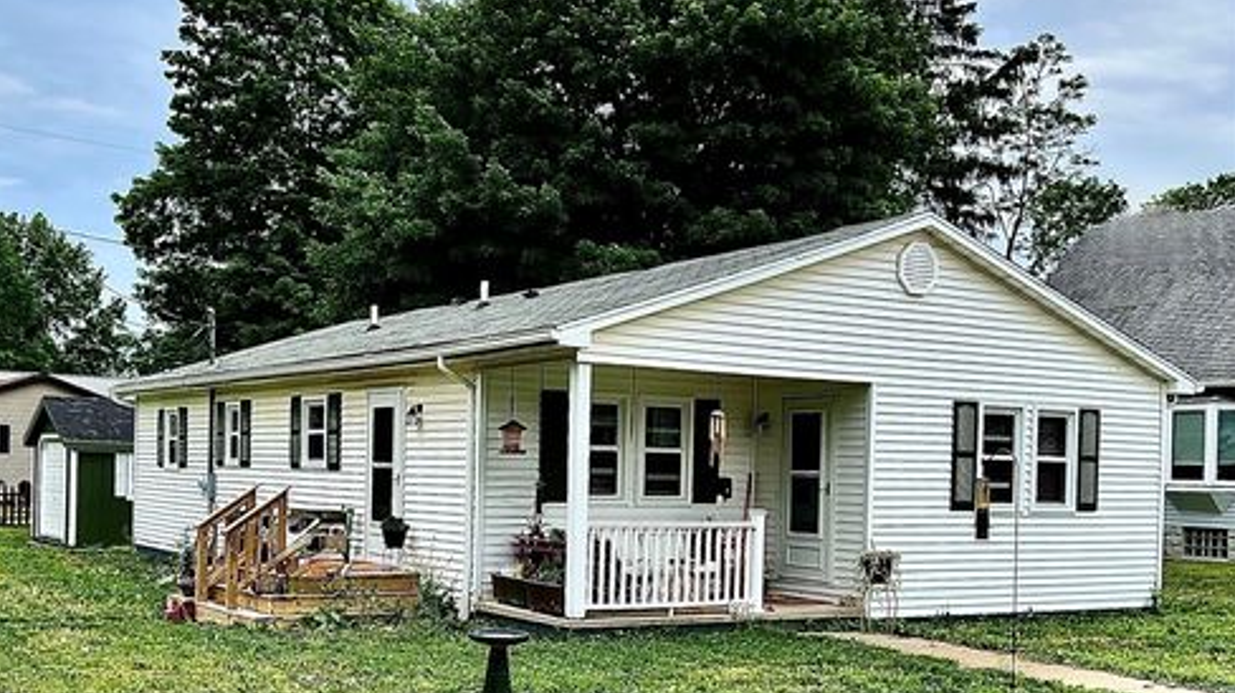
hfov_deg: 66.1
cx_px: 605
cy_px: 253
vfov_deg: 39.8
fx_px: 949
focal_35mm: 29
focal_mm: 5.7
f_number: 1.5
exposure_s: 1/3077
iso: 50
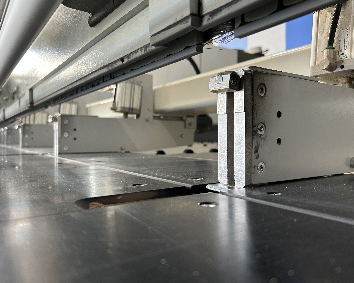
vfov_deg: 51.5
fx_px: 293
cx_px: 176
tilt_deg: -0.3
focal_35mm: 28
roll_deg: +0.4
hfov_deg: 62.2
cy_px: 137
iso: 64
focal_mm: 5.7
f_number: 1.5
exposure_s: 1/50
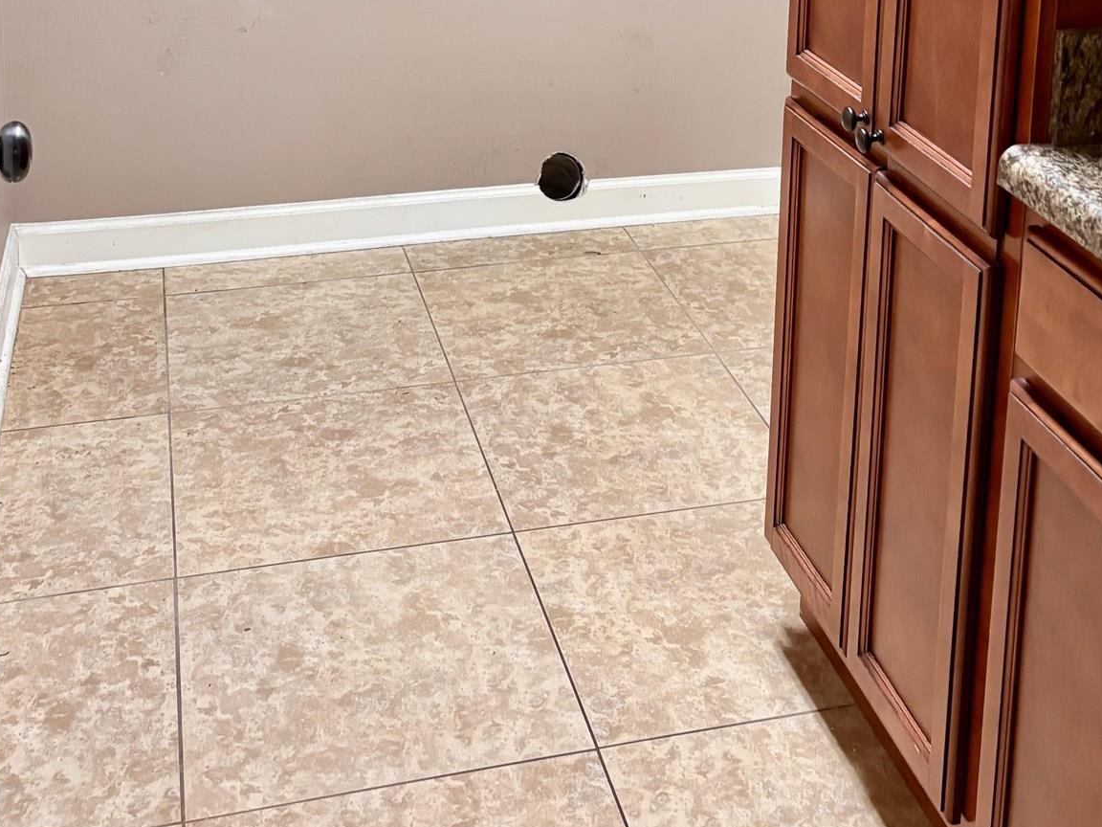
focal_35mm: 52
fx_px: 1655
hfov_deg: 36.8
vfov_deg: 25.9
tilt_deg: -10.7
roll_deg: -2.6
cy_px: -85
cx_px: 616
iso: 250
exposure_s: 1/60
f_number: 1.6
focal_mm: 5.96
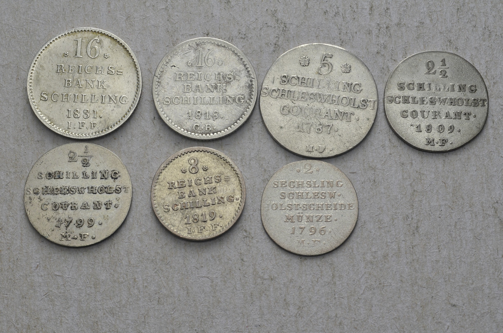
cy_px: 166
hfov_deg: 29.3
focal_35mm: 69
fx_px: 962
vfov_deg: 19.6
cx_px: 252
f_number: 14
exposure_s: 1/250
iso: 400
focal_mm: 46
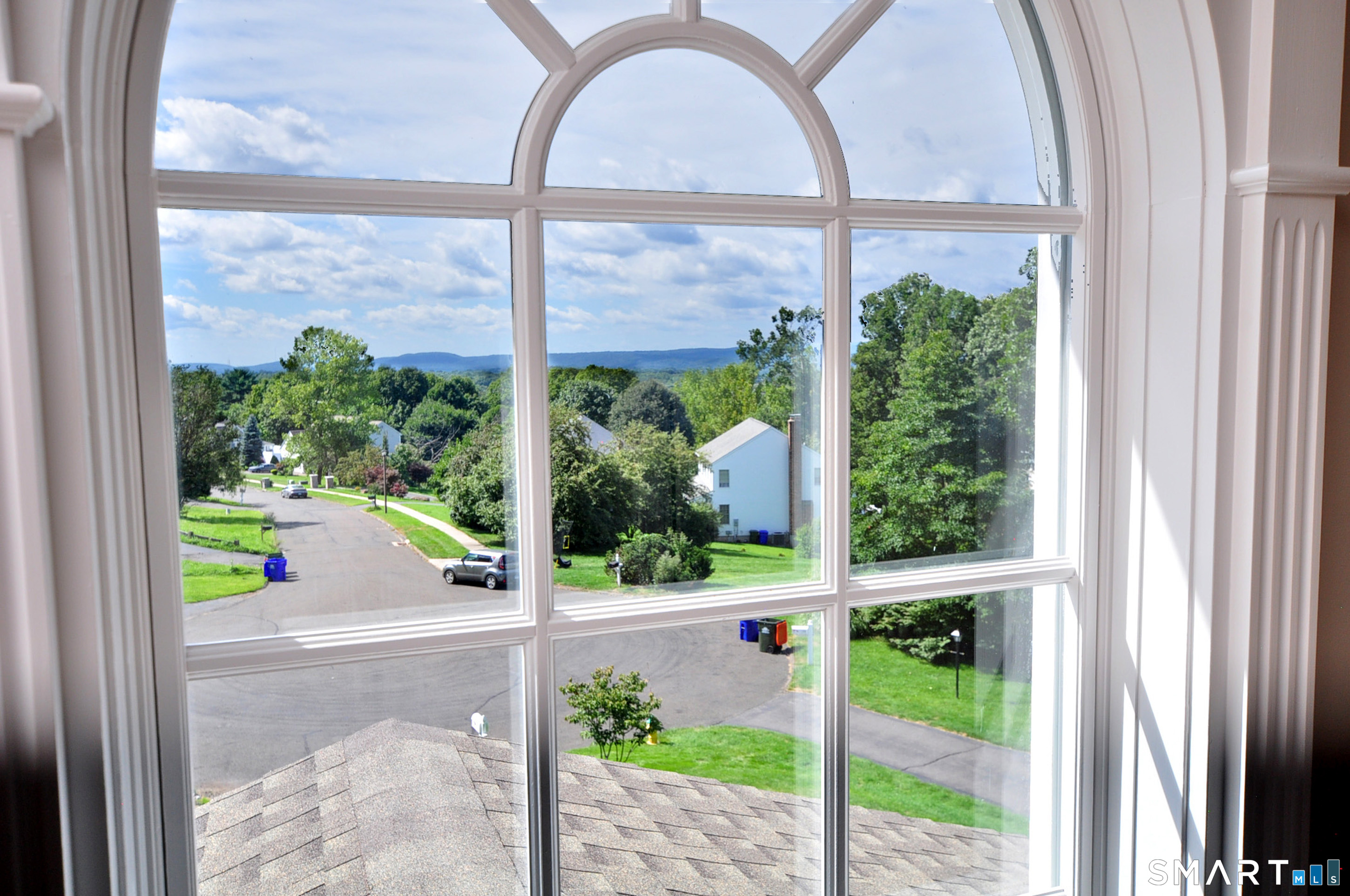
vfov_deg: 43.5
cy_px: 448
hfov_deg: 62.0
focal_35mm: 30
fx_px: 1124
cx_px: 675
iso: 320
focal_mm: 20
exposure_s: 1/320
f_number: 7.1
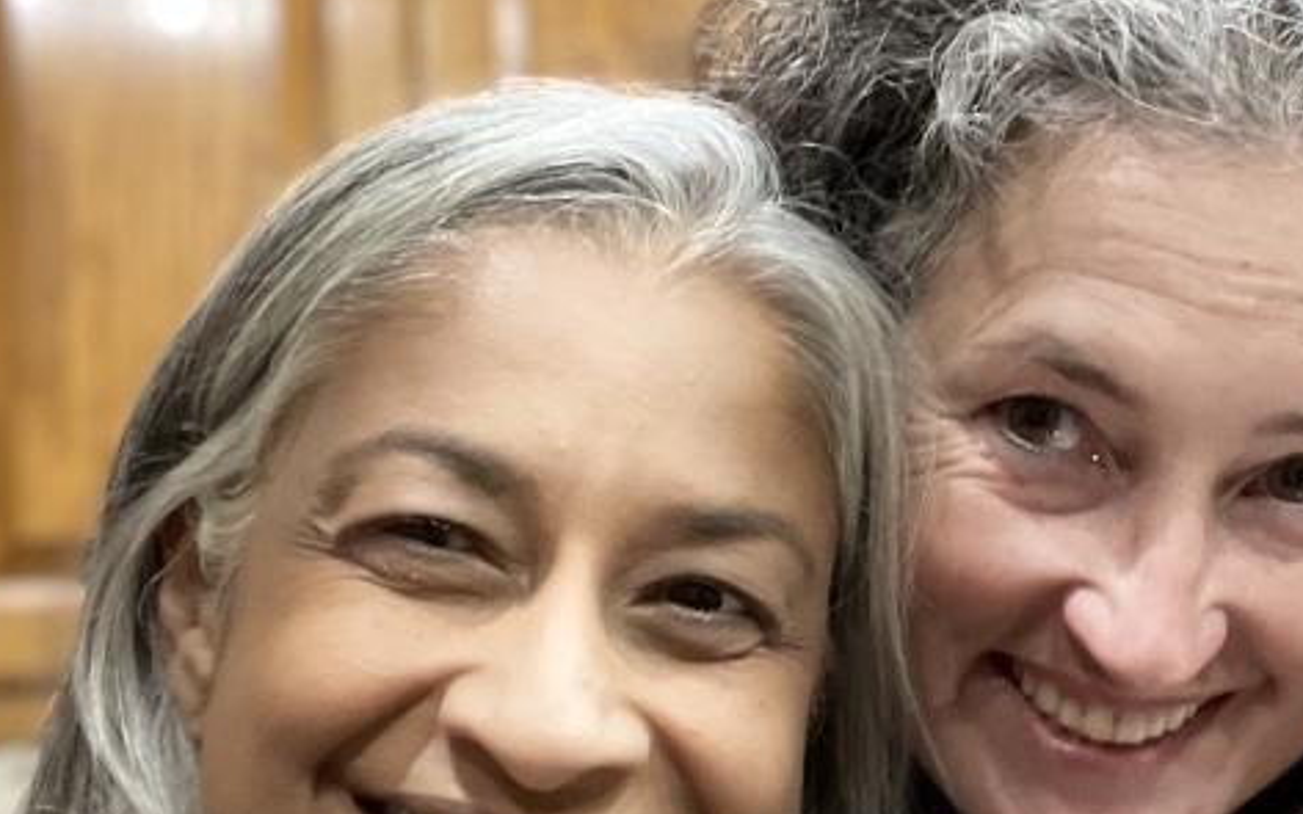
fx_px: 2450
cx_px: 1157
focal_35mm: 69
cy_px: 497
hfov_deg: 28.7
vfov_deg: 18.8
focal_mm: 2.71
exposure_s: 1/30
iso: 400
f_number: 2.2
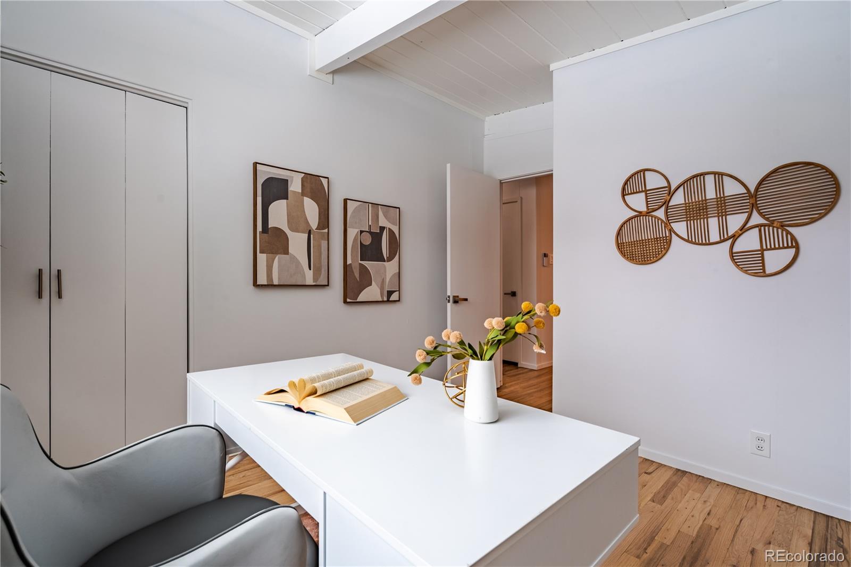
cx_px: 426
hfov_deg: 96.7
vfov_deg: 73.7
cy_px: 284
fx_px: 378
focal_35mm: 16
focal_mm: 16
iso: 320
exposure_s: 1/250
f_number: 9
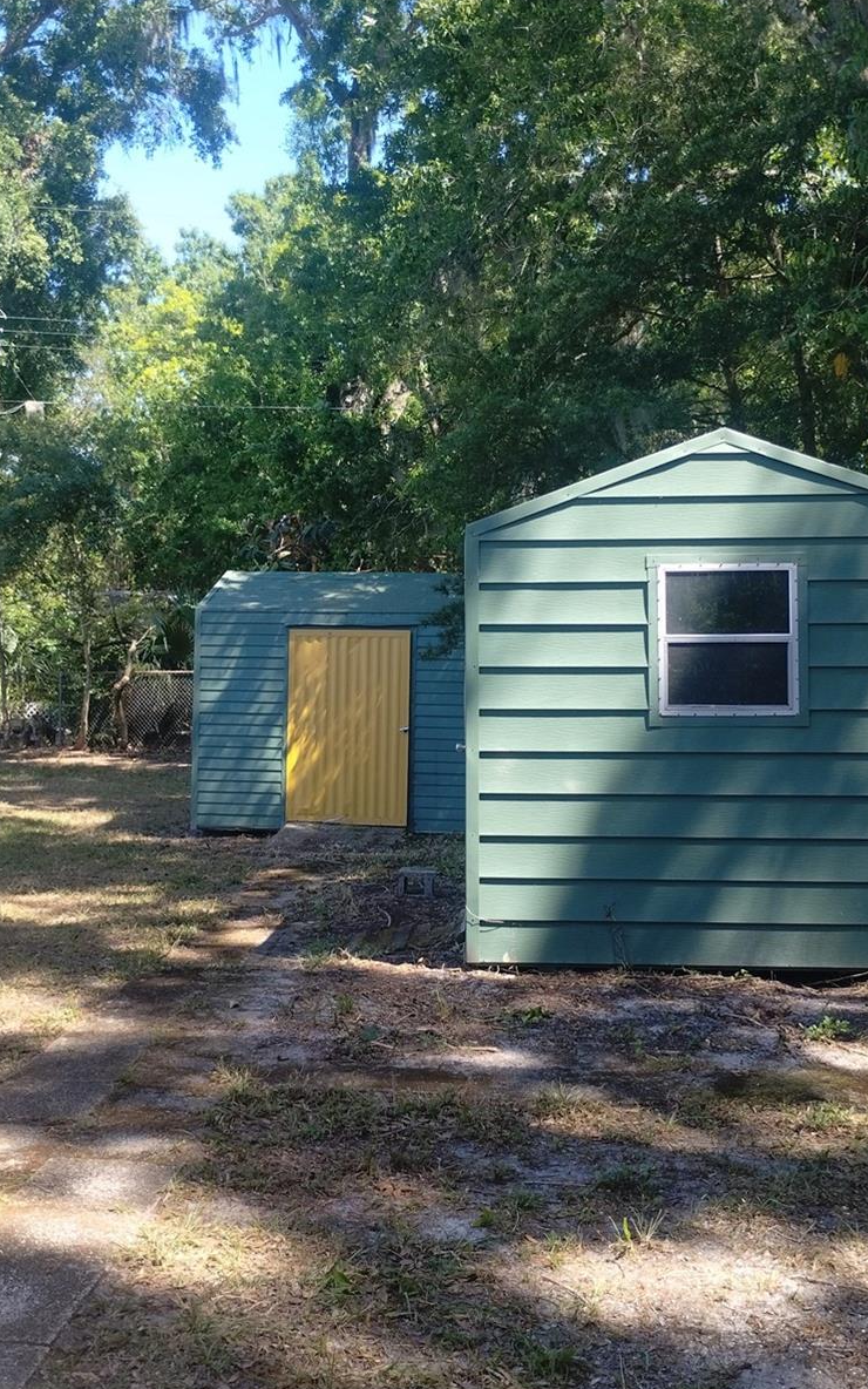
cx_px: 406
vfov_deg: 49.3
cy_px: 698
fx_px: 1514
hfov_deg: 32.0
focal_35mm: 40
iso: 100
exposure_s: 1/140
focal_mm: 4.27
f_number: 1.8
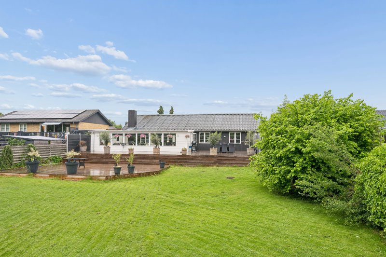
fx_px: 230
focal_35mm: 22
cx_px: 193
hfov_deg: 79.9
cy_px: 128
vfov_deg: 58.3
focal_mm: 21.5
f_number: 6.3
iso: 400
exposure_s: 1/100
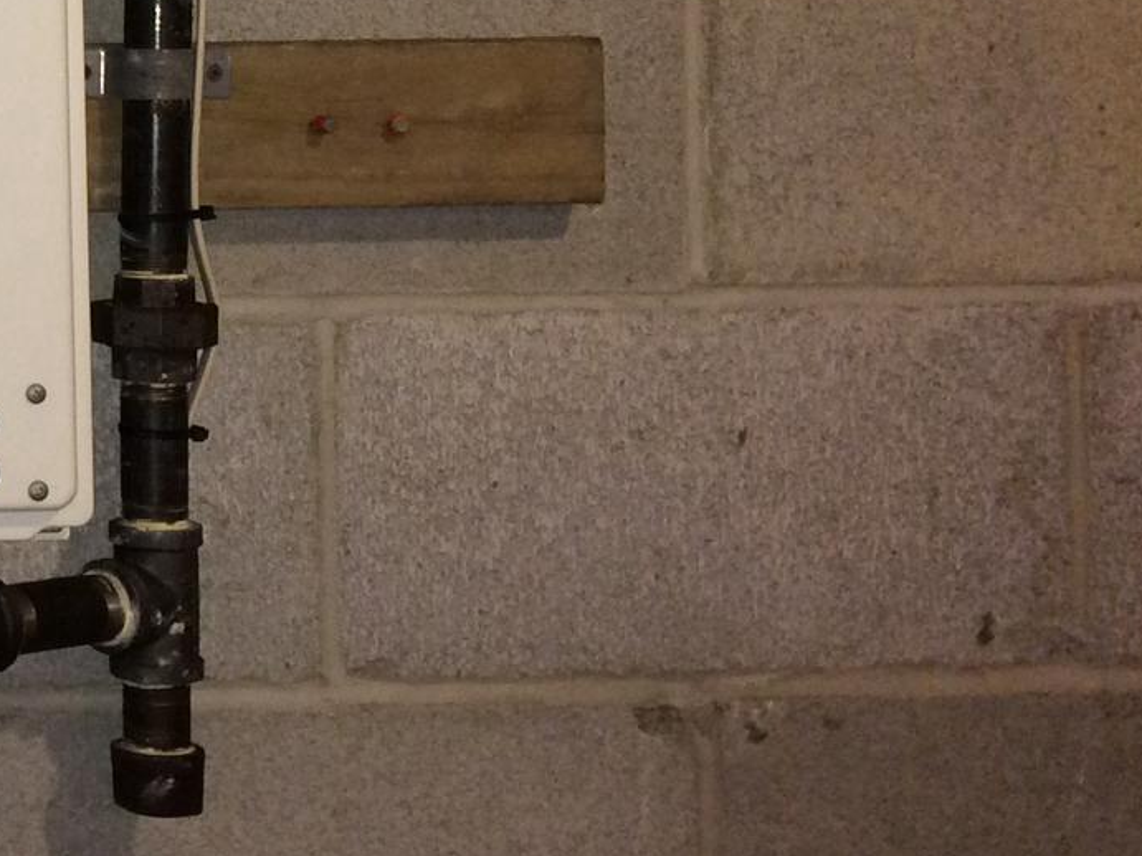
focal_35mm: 86
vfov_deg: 16.8
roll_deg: -0.3
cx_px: -539
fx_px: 2837
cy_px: 3
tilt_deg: +1.0
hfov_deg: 19.9
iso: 100
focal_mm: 4.15
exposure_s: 1/20
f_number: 2.2
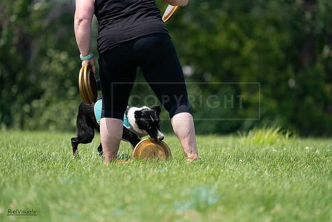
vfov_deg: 2.3
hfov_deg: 3.4
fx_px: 5534
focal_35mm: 600
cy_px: 111
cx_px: 166
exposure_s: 1/4000
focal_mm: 600
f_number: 6.3
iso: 1600
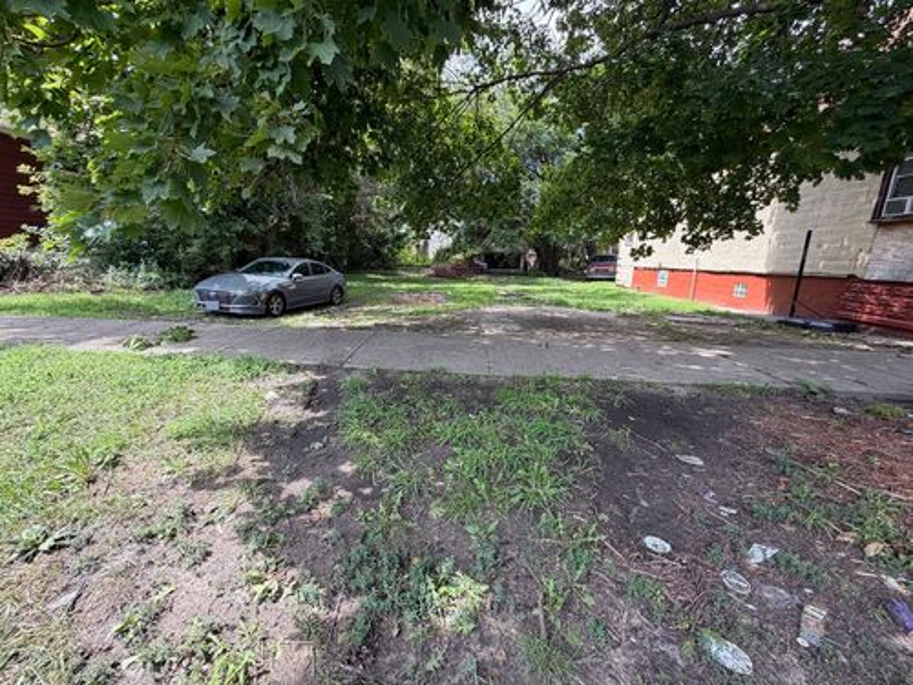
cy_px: 342
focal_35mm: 14
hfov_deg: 102.1
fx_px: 369
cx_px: 456
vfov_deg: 85.7
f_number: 2.2
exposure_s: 1/203
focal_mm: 2.22
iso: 50
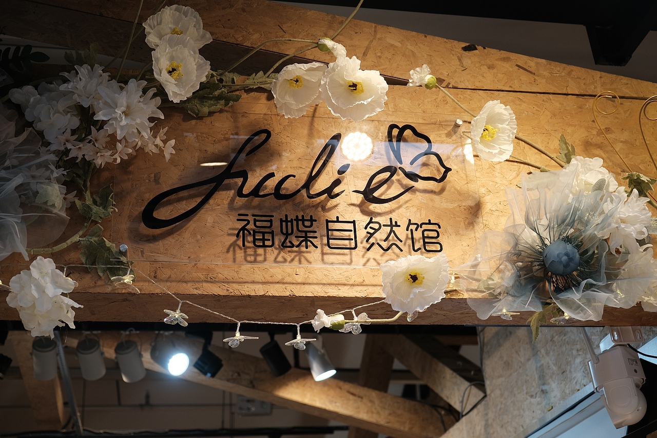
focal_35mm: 47
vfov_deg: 28.6
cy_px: 219
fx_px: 858
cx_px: 328
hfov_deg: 41.9
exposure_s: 1/100
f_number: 3.6
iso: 320
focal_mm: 31.5
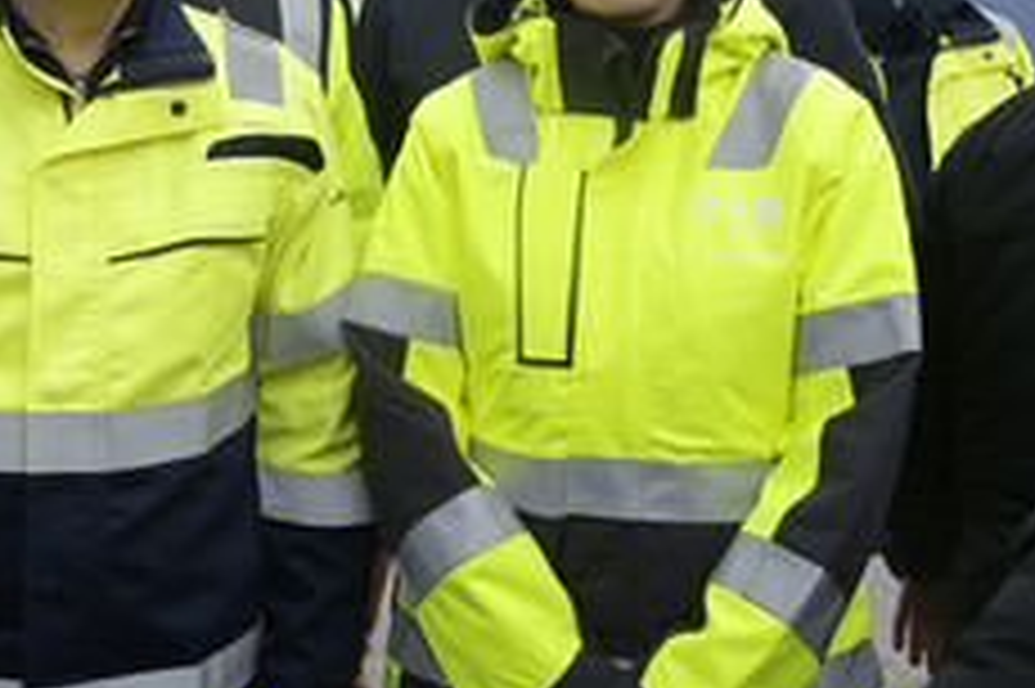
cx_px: 70
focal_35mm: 55
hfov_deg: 33.9
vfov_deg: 24.4
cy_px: 198
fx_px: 1580
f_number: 11
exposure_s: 1/400
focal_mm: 28
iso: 1600
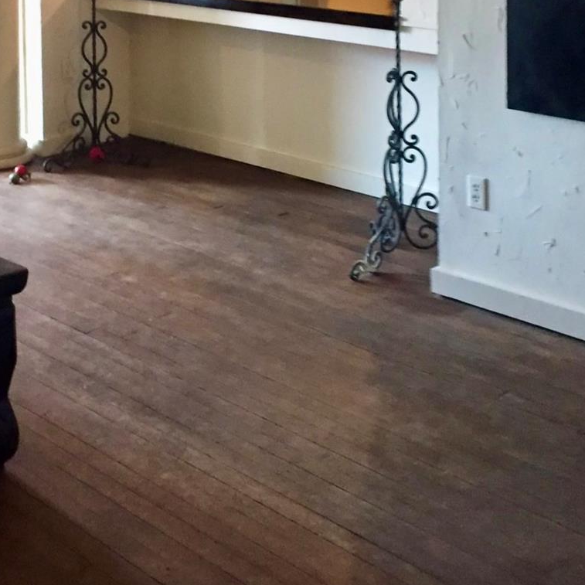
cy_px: 158
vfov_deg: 32.3
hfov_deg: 32.5
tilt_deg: -13.7
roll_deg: +1.9
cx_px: 194
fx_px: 994
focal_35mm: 52
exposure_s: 1/20
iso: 250
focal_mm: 4.15
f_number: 2.2
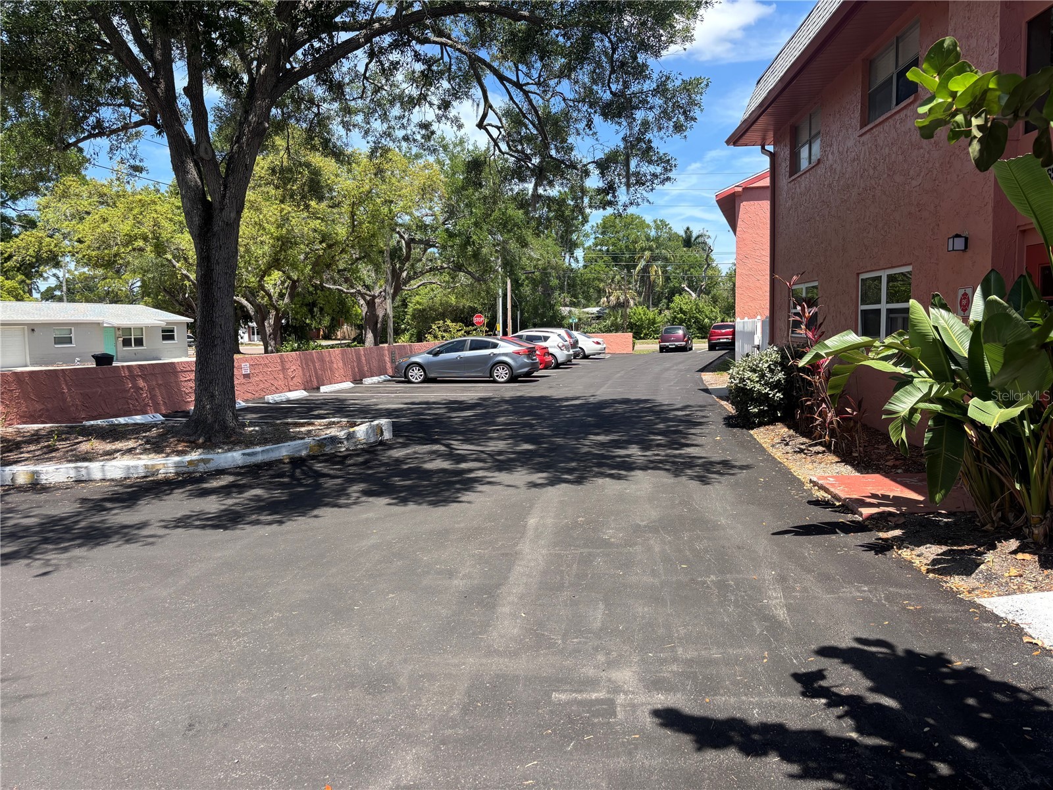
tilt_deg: -6.5
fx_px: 791
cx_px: 526
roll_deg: +1.9
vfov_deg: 53.1
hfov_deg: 67.3
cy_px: 395
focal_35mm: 26
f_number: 1.6
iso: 50
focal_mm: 5.96
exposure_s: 1/1522
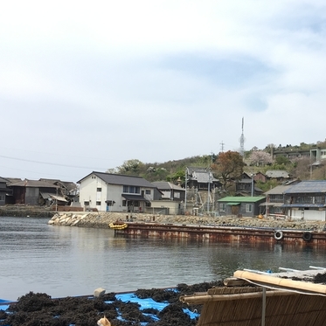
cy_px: 201
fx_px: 586
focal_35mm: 55
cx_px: 271
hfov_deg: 30.2
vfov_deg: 31.0
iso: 25
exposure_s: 1/1040
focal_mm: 4.15
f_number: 2.2
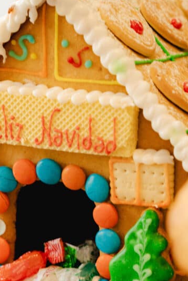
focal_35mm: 134
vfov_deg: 15.1
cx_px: 82
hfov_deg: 10.2
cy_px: 246
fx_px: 1049
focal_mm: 70
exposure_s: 1/125
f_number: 5.6
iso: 1000
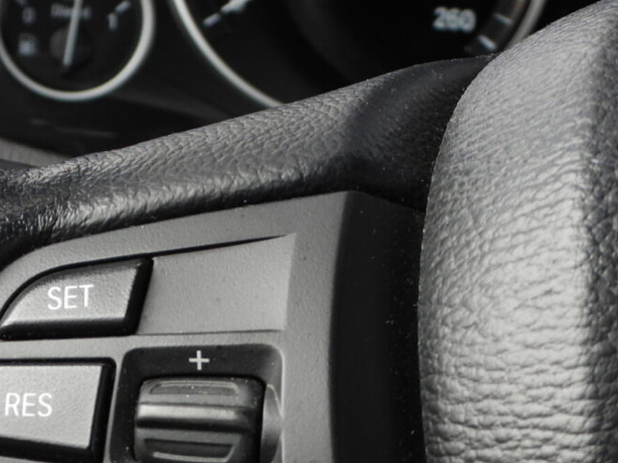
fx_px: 1803
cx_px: 151
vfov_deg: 14.4
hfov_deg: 19.3
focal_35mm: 101
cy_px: 448
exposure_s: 1/30
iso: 140
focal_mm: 8.5
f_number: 3.2
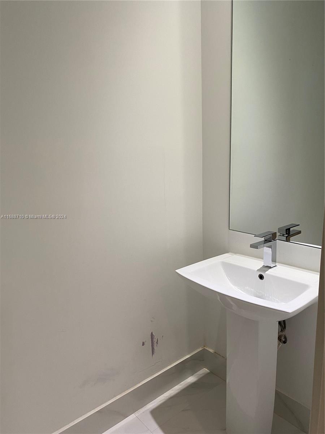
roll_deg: +1.9
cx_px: 162
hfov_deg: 53.1
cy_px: 217
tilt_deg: -10.9
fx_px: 325
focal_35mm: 26
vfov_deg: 67.3
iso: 100
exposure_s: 1/60
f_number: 1.8
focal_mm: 4.25
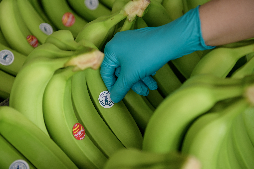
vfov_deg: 19.4
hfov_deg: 28.9
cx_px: 127
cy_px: 84
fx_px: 494
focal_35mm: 70
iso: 400
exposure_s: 1/125
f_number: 4
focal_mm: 70
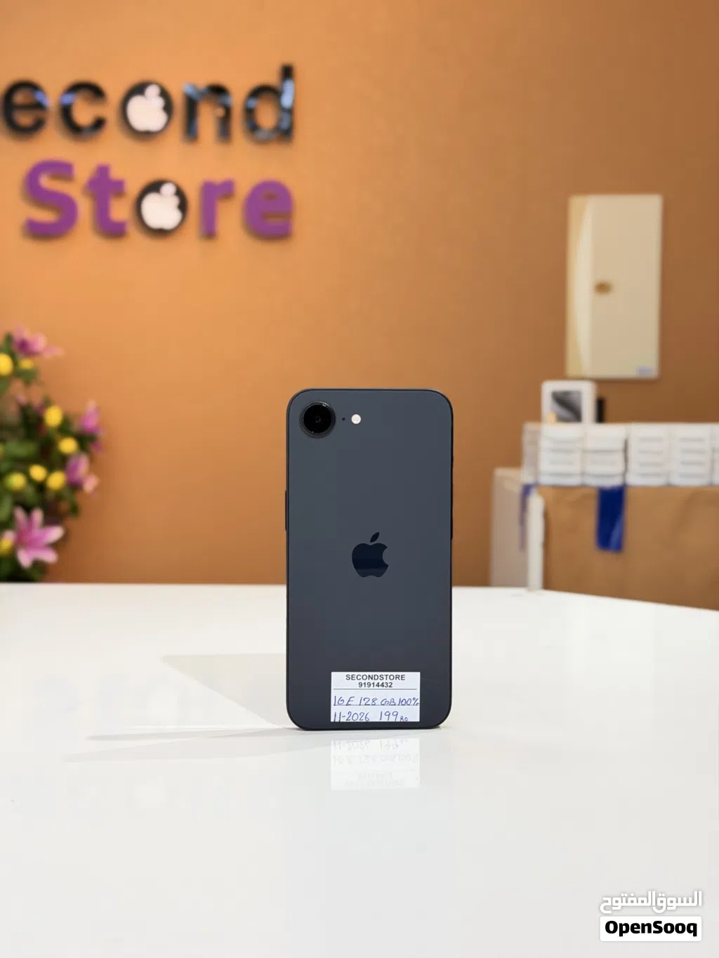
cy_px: 479
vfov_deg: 39.7
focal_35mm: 48
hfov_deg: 30.3
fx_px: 1329
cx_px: 360
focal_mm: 6.76
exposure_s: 1/452
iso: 64
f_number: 1.78
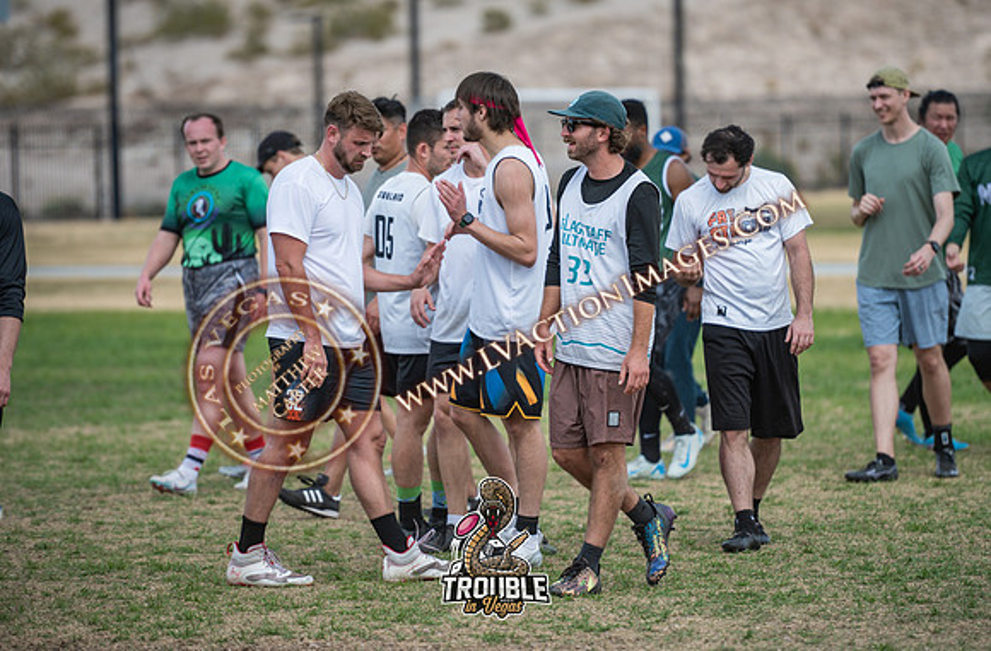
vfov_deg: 6.2
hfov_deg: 9.4
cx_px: 540
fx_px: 6043
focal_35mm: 221
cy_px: 319
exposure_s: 1/3200
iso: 160
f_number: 3.2
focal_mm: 200
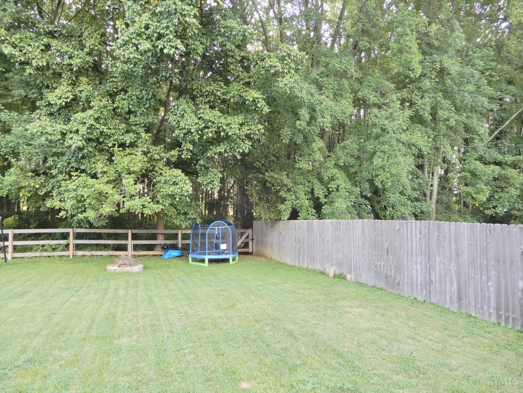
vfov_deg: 56.8
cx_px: 262
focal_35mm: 24
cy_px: 196
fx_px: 363
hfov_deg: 71.6
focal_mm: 4.3
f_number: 3.4
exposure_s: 1/30
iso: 100
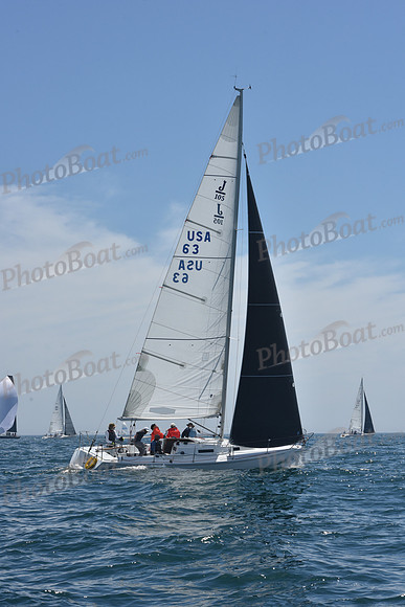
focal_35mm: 70
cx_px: 202
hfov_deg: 19.5
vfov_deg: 28.8
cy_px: 304
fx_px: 1180
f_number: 11
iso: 250
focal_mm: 70
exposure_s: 1/800
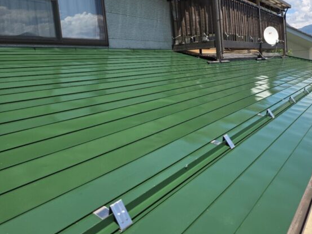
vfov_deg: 46.3
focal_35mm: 30
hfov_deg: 58.9
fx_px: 270
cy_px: 85
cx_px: 203
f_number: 1.7
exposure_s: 1/5000
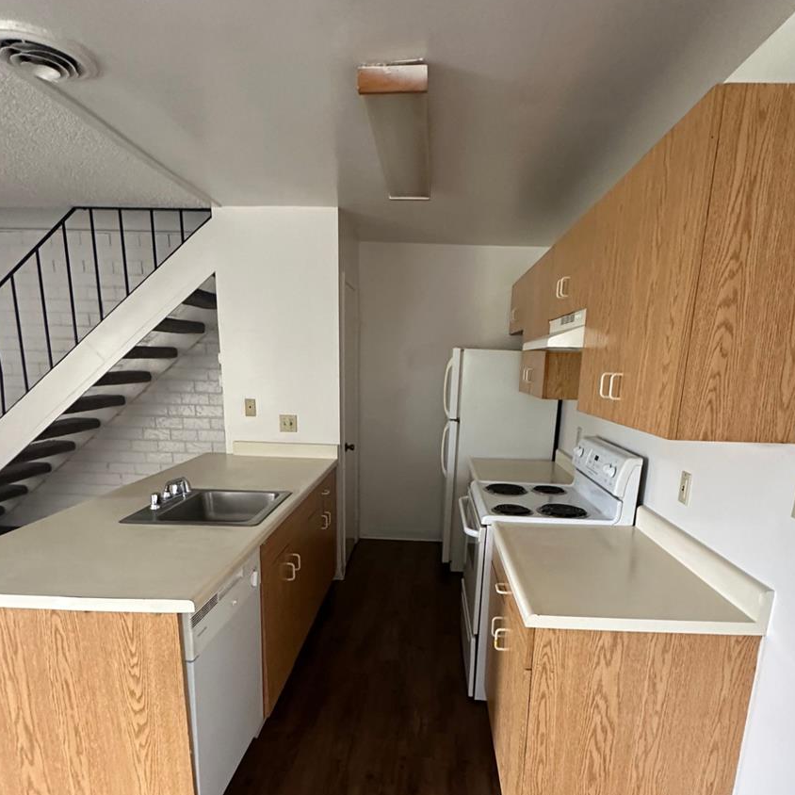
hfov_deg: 69.6
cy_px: 513
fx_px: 572
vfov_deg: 68.2
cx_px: 416
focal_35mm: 22
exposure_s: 1/60
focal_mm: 2.22
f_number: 2.2
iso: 500
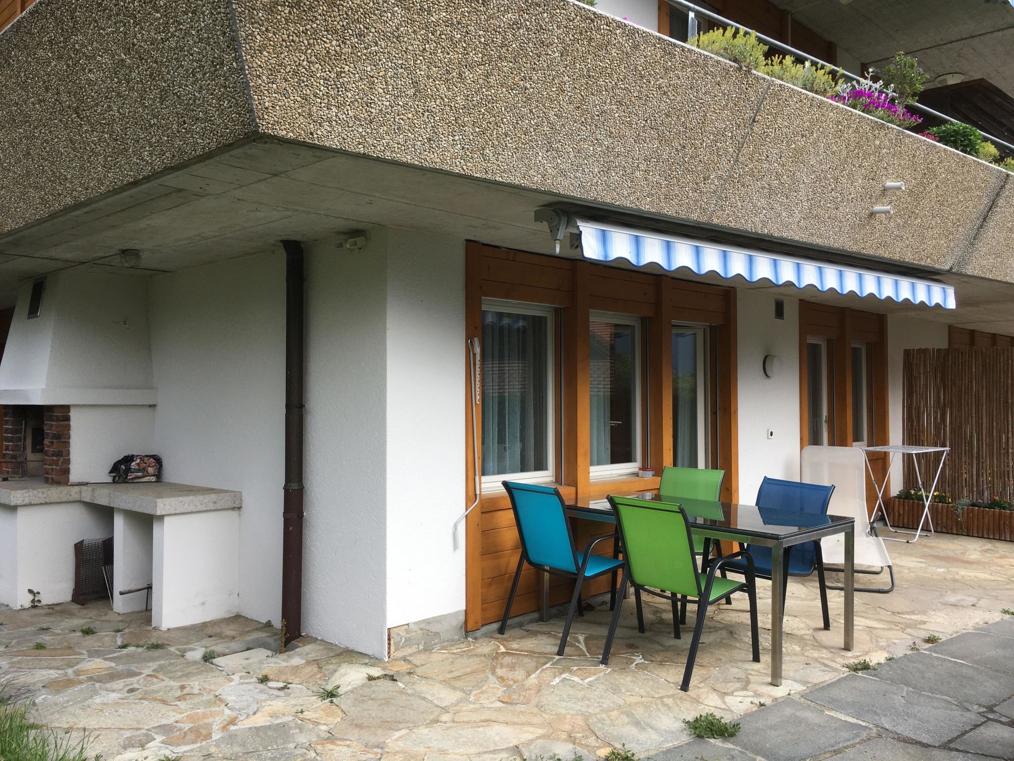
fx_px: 849
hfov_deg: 61.7
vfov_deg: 48.2
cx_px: 507
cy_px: 380
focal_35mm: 29
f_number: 2.2
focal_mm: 4.15
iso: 25
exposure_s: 1/587
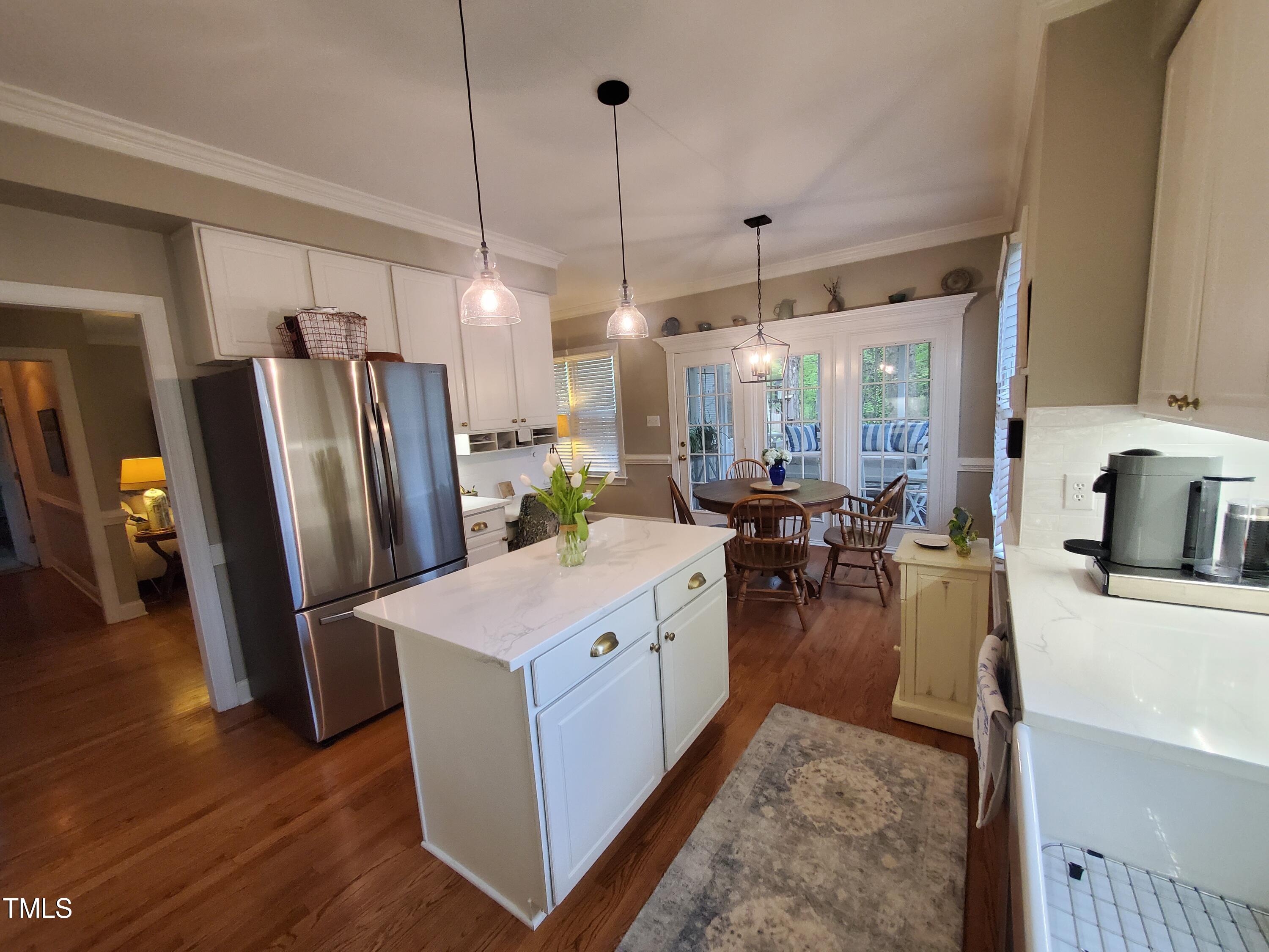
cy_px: 476
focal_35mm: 13
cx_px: 634
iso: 500
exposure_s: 1/60
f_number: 2.2
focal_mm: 1.8
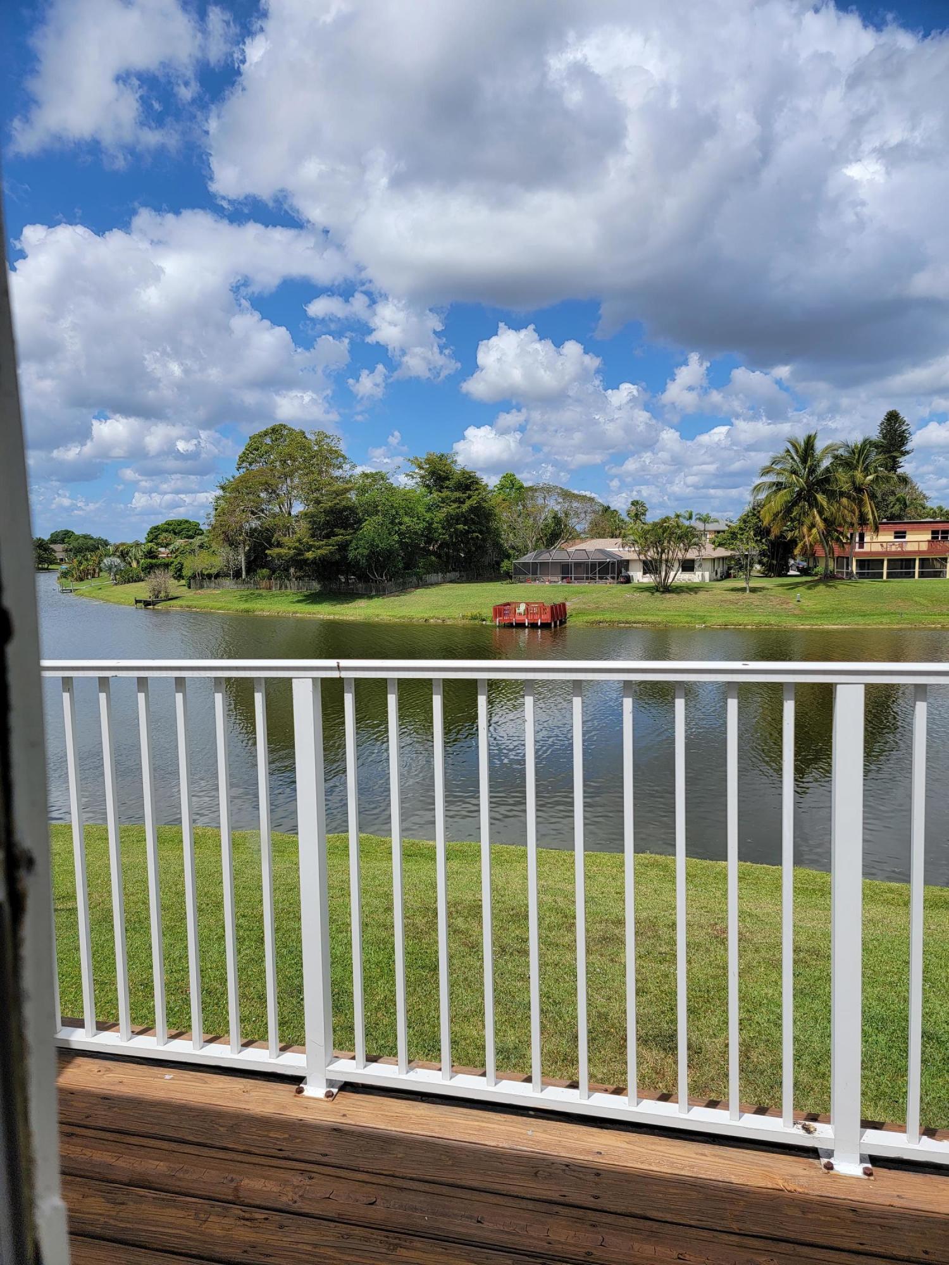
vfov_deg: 71.6
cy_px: 632
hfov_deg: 56.8
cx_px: 474
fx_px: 877
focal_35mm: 24
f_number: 1.8
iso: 16
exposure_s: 1/1444
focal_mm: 6.7
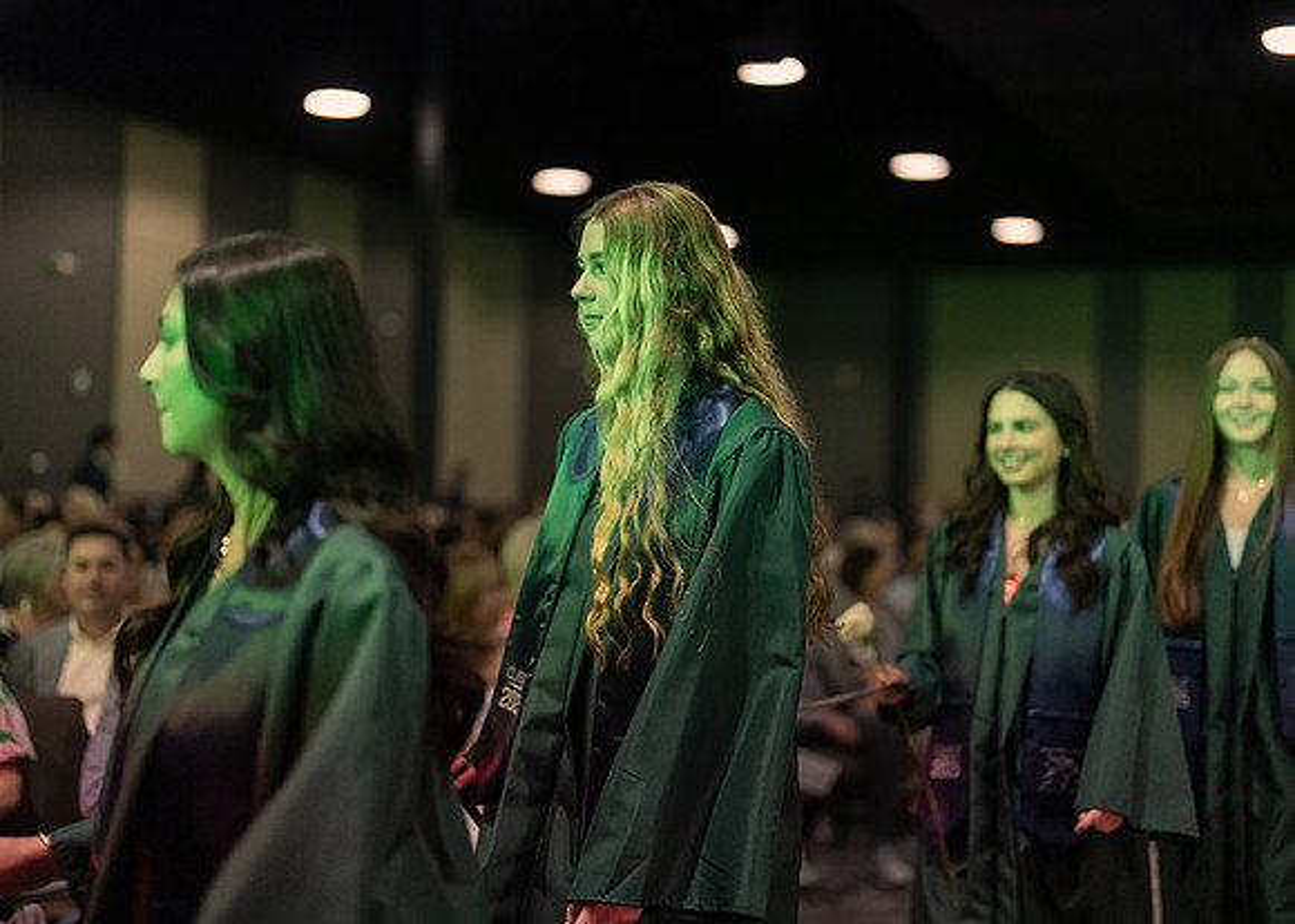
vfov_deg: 26.6
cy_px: 462
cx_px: 648
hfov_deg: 36.7
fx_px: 1952
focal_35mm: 53
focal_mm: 50
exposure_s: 1/500
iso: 1250
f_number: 1.2
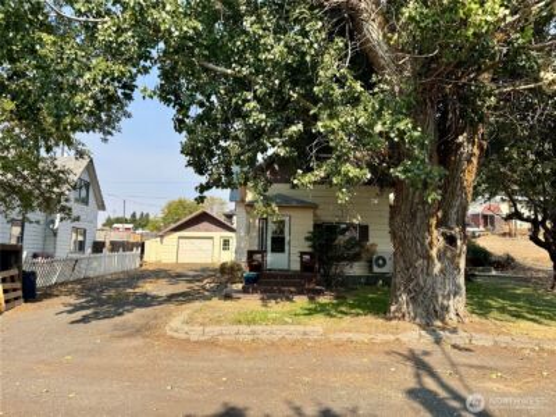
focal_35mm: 24
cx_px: 278
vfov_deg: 56.8
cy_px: 208
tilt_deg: +4.8
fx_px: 385
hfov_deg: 71.6
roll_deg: -1.9
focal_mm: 6.76
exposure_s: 1/2833
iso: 80
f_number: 1.78
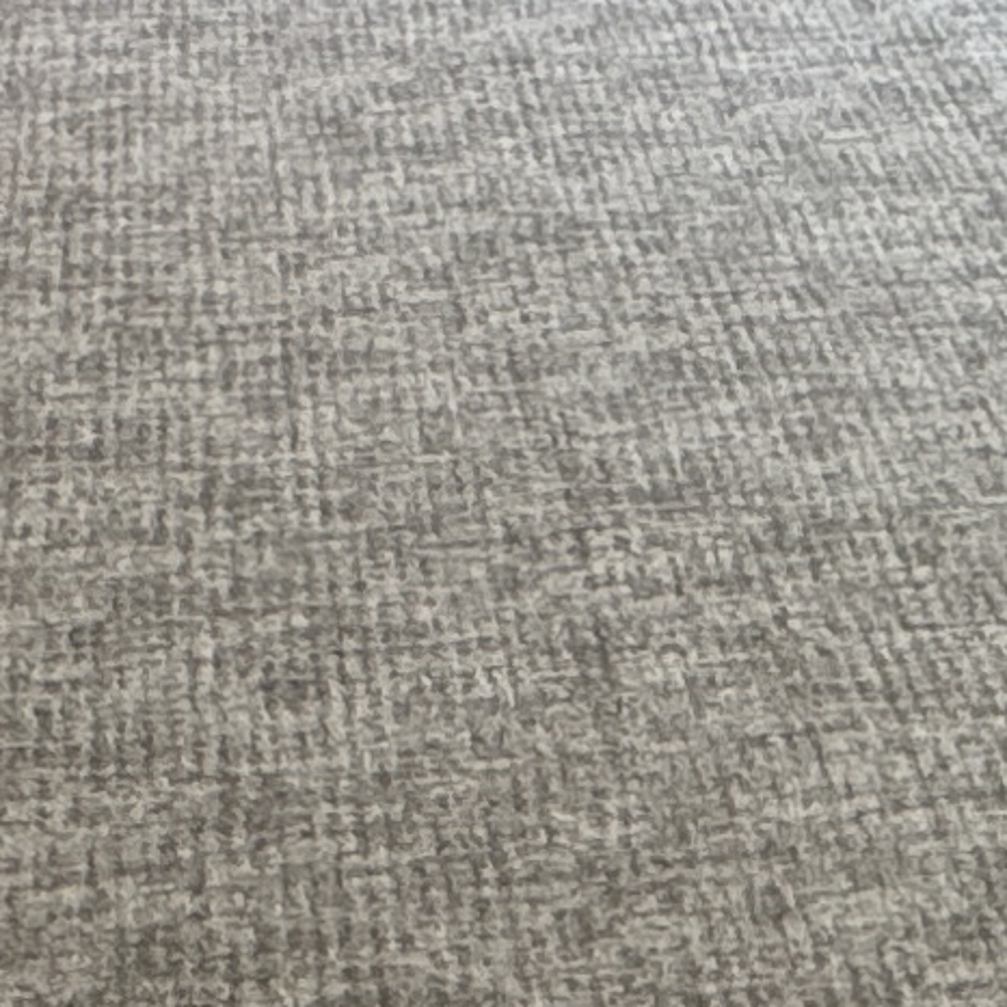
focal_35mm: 107
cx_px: 754
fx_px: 3522
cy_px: -929
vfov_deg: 14.0
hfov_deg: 16.2
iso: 160
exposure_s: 1/60
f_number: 2.2
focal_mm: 2.22
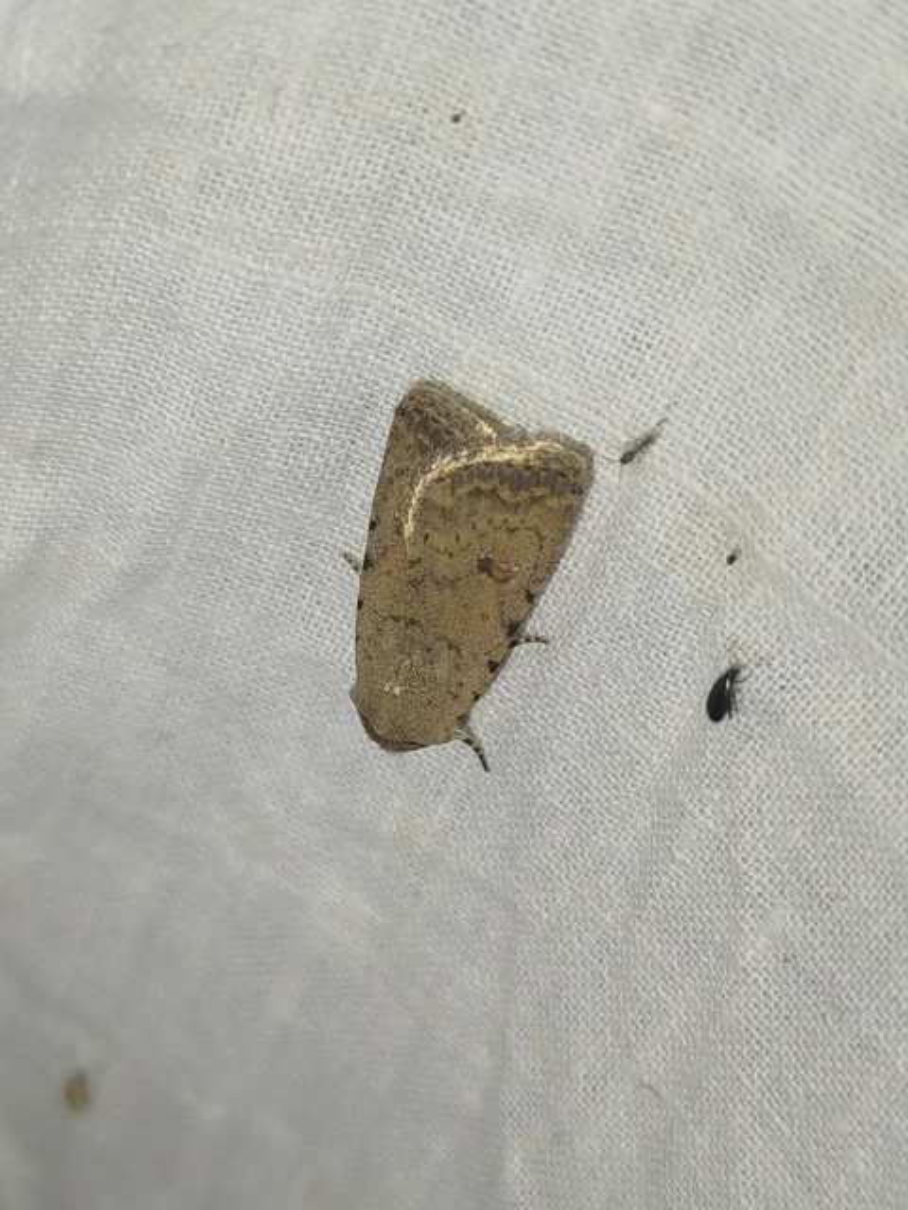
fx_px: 2168
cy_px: 605
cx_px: 454
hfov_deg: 23.7
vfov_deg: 31.2
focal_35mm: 62
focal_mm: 5.31
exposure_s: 1/50
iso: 50
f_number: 1.7
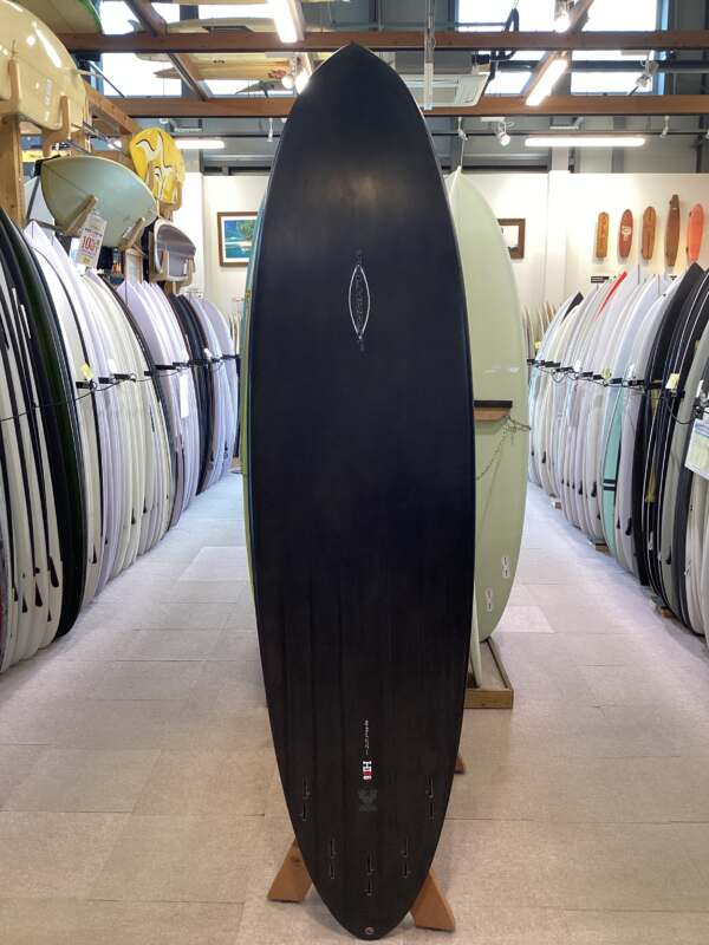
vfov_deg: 58.4
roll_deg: +0.5
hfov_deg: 45.4
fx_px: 847
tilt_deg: -9.8
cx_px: 354
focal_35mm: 31
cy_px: 472
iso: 80
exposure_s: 1/50
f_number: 2.4
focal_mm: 3.3
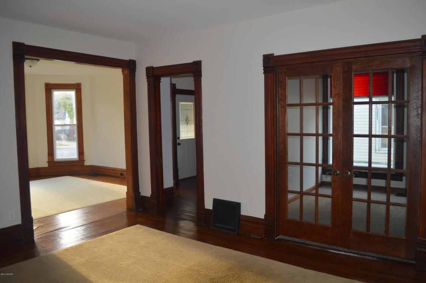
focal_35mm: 27
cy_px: 142
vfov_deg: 47.9
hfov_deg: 67.4
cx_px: 213
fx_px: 319
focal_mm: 18
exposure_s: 1/100
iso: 400
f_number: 4
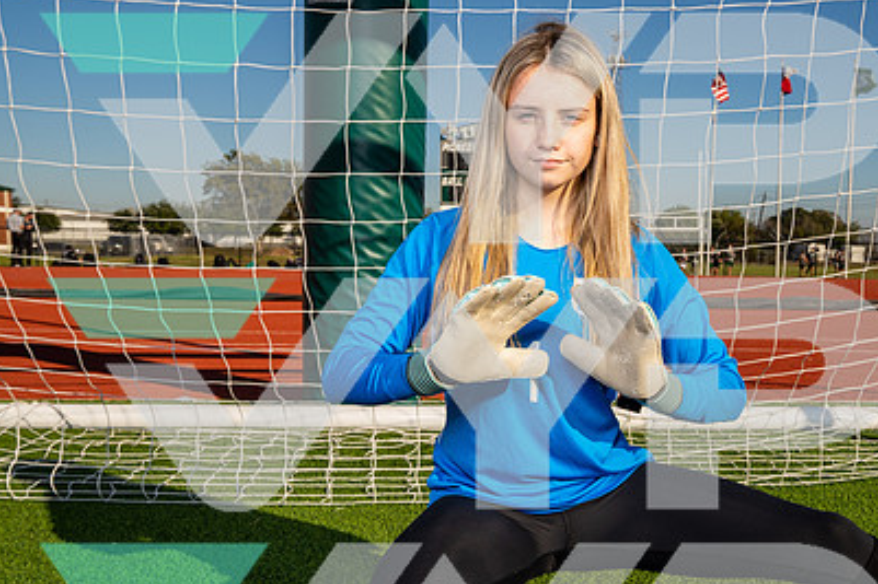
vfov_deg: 30.9
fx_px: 1048
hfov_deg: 44.7
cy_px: 403
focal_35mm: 43
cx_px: 591
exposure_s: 1/250
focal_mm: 29
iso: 100
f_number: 8
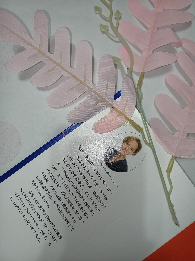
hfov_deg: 53.0
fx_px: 195
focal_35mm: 26
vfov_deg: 67.3
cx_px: 98
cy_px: 130
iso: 283
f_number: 1.8
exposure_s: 1/33.3
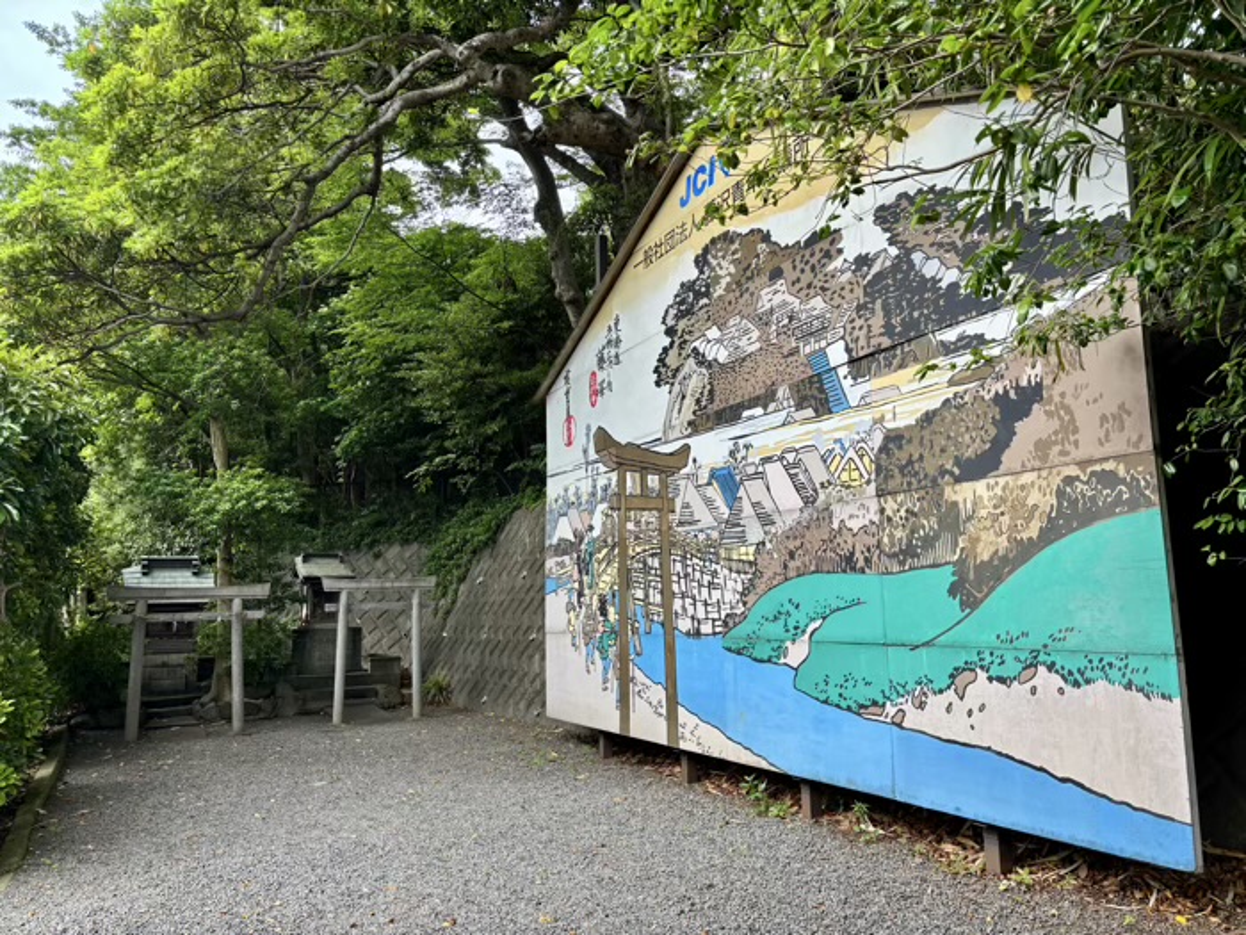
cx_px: 623
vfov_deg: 53.1
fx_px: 936
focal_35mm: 26
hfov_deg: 67.3
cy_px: 468
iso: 50
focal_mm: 5.96
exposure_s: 1/368
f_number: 1.6
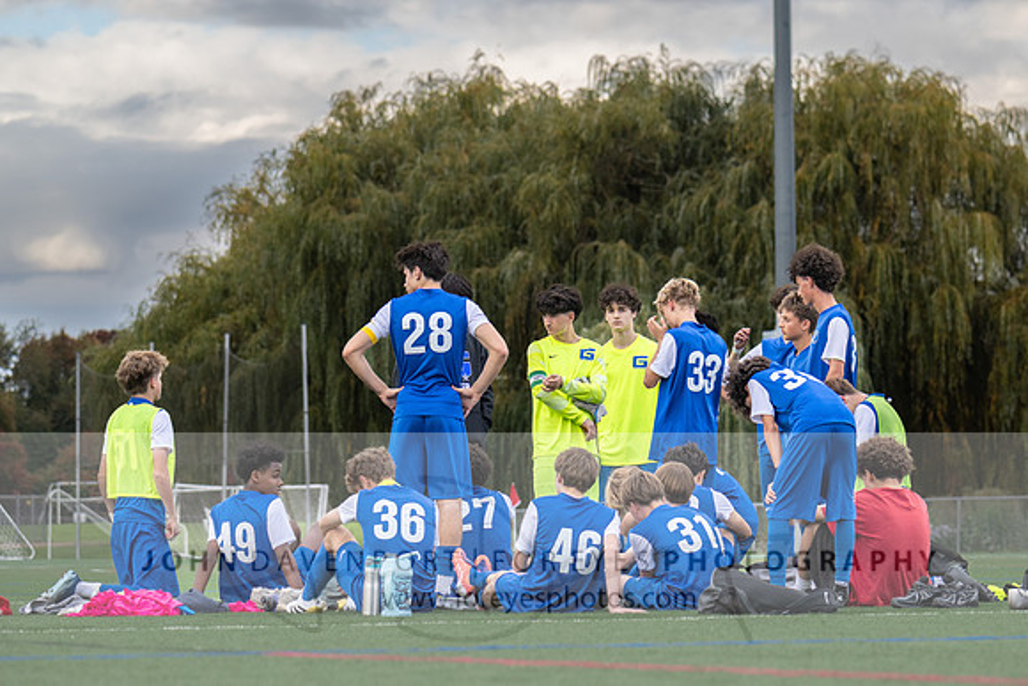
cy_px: 256
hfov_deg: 12.1
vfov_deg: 8.1
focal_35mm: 169
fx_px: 4831
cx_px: 562
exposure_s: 1/1000
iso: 560
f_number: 5
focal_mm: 135
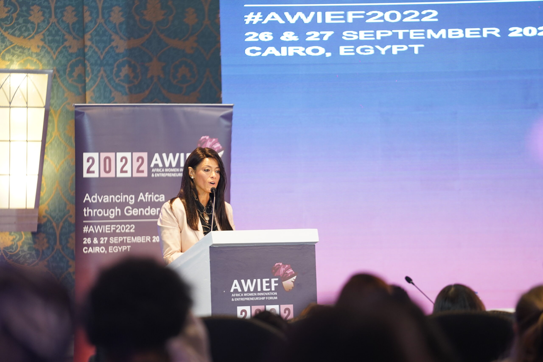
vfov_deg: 6.9
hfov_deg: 10.3
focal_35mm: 200
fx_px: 3017
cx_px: 272
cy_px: 181
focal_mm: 200
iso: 1600
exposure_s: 1/60
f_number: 2.8
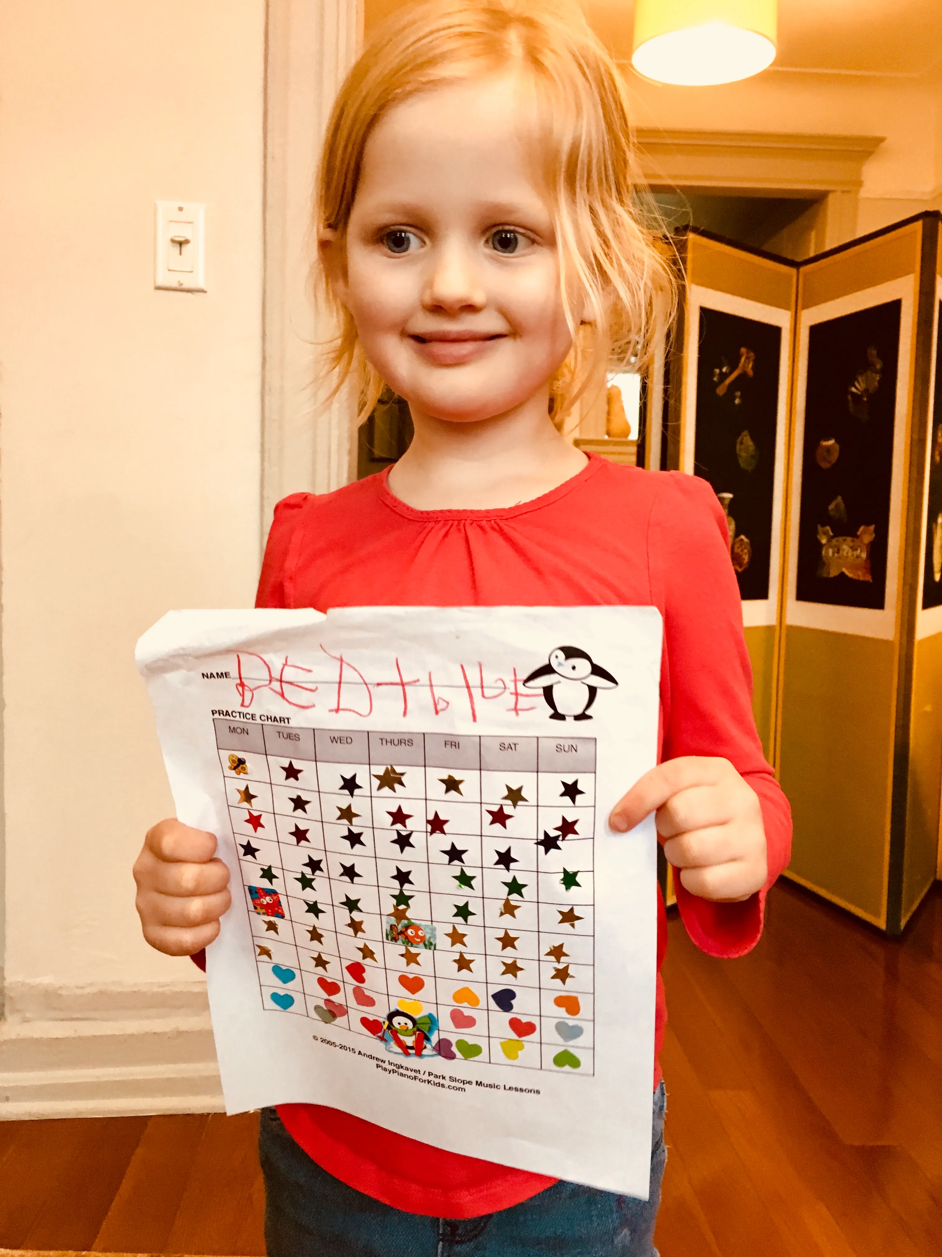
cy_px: 628
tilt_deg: -4.5
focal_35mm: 29
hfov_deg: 48.2
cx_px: 471
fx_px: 1052
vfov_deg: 61.7
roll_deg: -0.7
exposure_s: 1/24
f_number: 2.2
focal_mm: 4.15
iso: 200
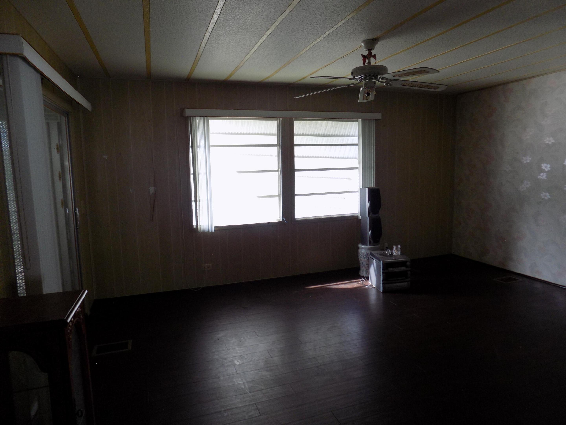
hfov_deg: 73.9
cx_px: 283
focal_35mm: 23
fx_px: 376
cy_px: 212
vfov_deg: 58.9
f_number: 3.1
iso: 125
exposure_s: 1/30
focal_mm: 4
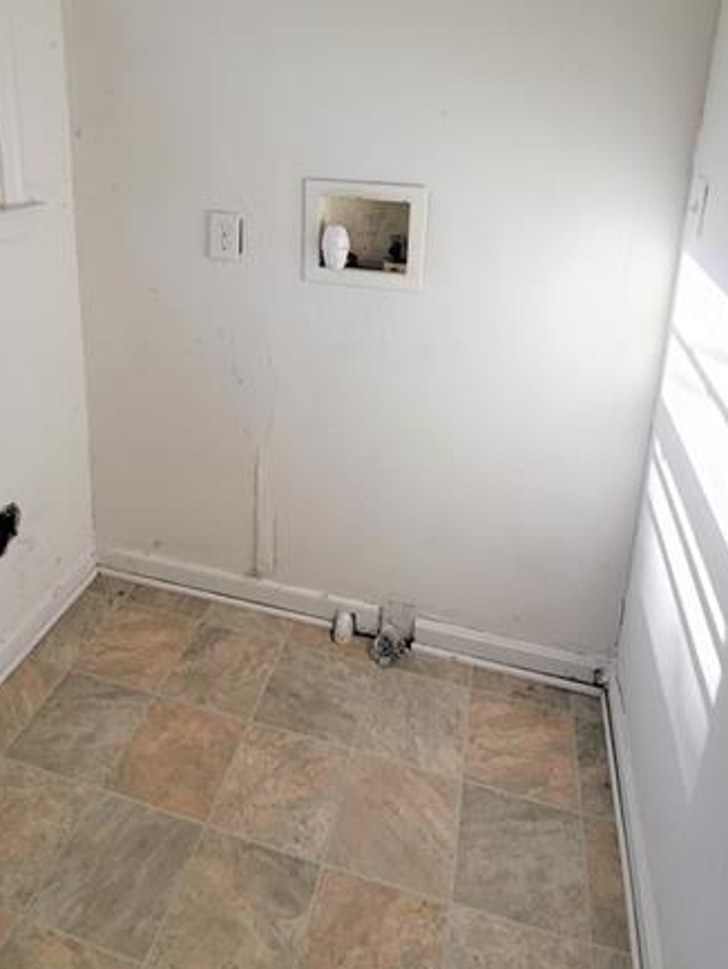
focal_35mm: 23
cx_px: 328
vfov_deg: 69.4
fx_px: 644
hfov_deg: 58.8
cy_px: 250
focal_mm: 1.8
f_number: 2.2
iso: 50
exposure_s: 1/204
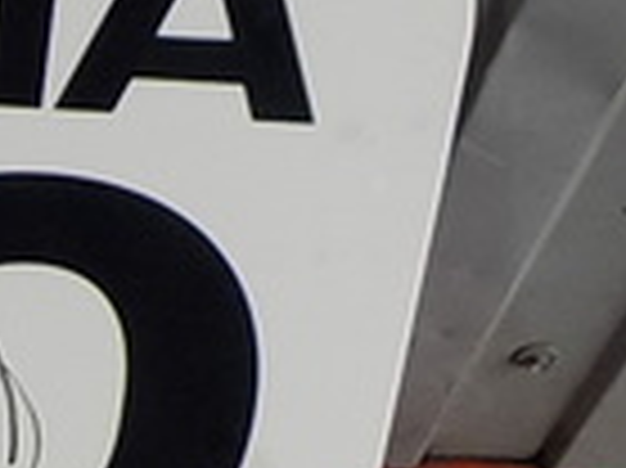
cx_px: -473
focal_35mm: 138
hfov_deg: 13.0
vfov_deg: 10.6
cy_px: 490
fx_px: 2493
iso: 125
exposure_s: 1/80
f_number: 3.3
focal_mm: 4.1
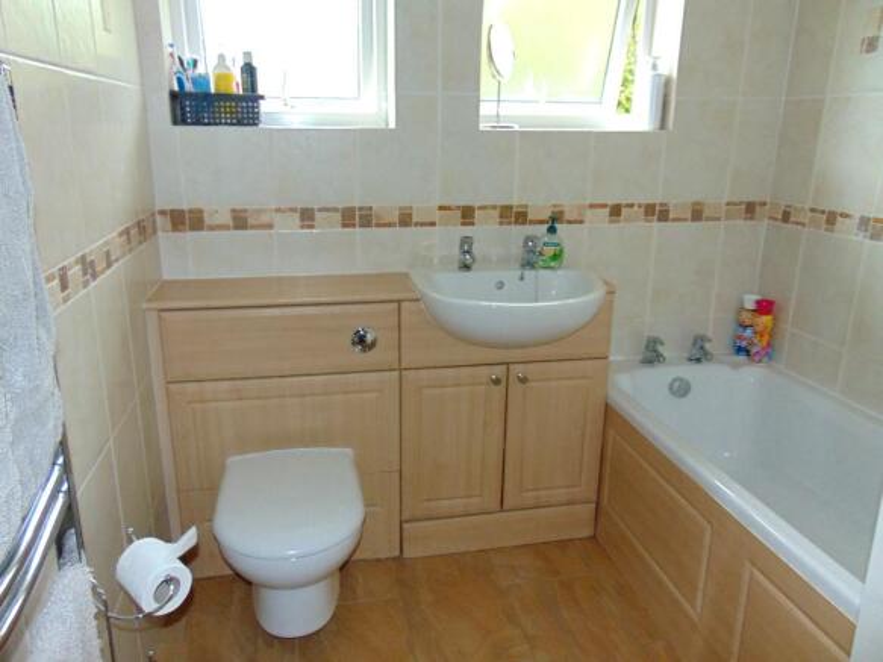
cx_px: 442
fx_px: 638
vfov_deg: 54.9
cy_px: 331
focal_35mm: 25
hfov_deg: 69.4
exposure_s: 1/30
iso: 200
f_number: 3
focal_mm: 4.5
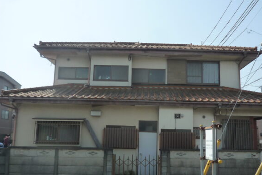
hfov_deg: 54.3
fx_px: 255
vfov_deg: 37.7
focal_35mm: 35
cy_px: 101
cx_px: 148
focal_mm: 4.4
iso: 160
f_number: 4
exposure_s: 1/800
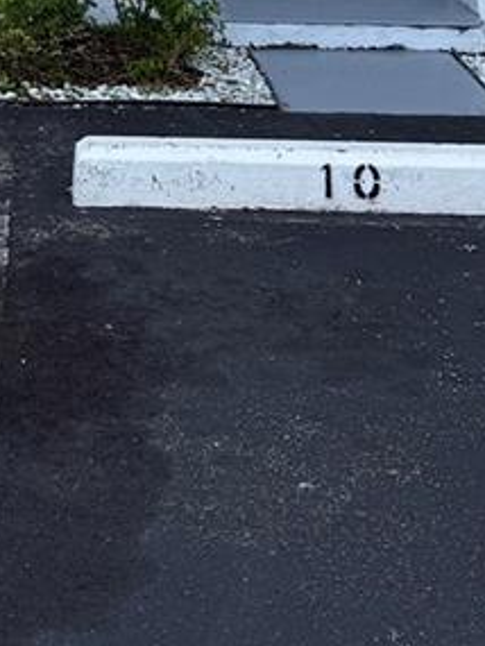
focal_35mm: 101
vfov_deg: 17.1
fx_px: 1885
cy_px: -383
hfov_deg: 14.4
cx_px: -32
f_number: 1.78
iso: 80
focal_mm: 6.76
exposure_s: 1/1770
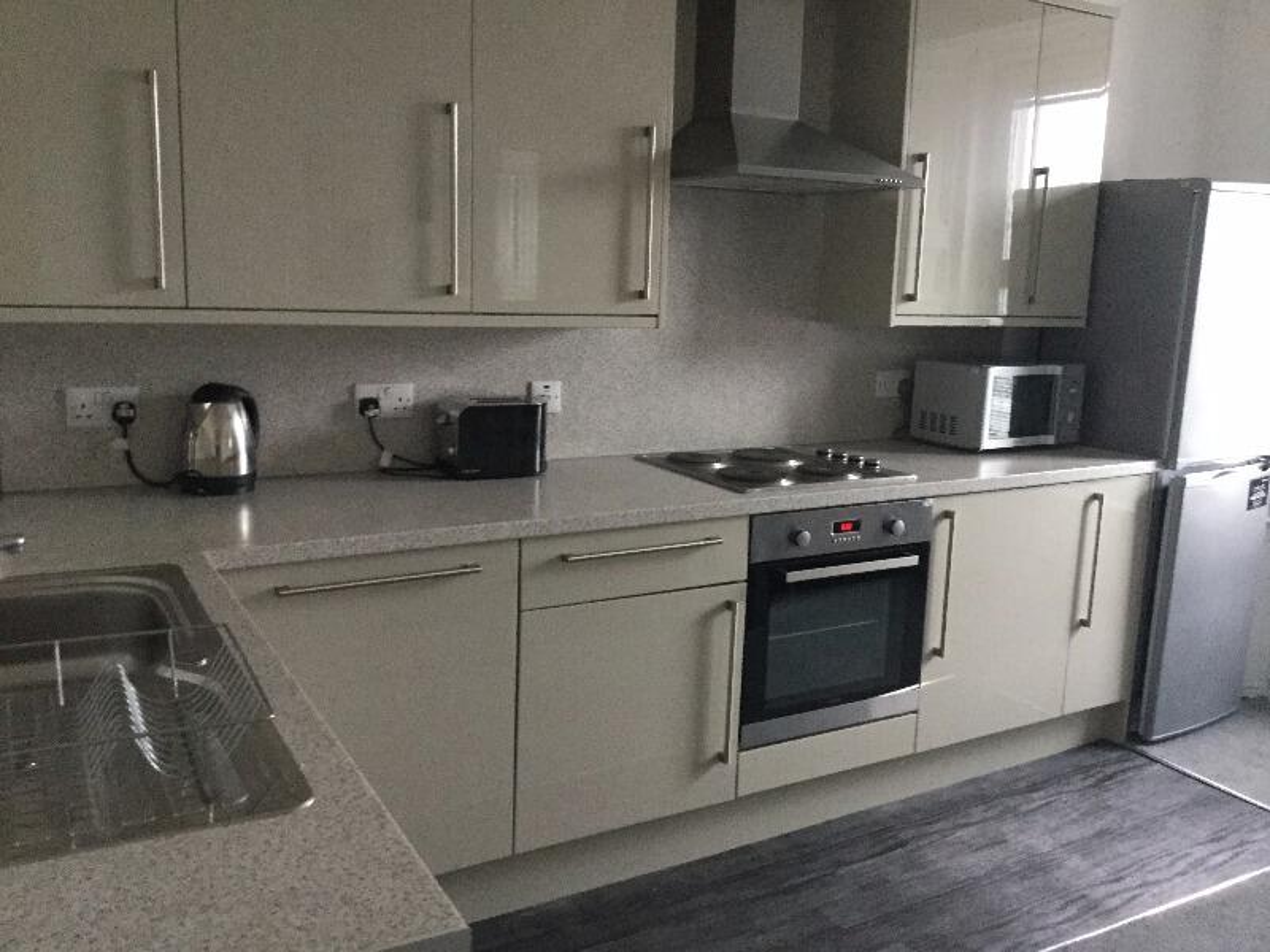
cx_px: 635
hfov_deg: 58.4
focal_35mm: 31
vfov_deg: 45.4
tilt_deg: -10.3
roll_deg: -1.2
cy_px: 476
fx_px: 1137
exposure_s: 1/25
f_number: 2.4
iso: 200
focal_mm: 3.3
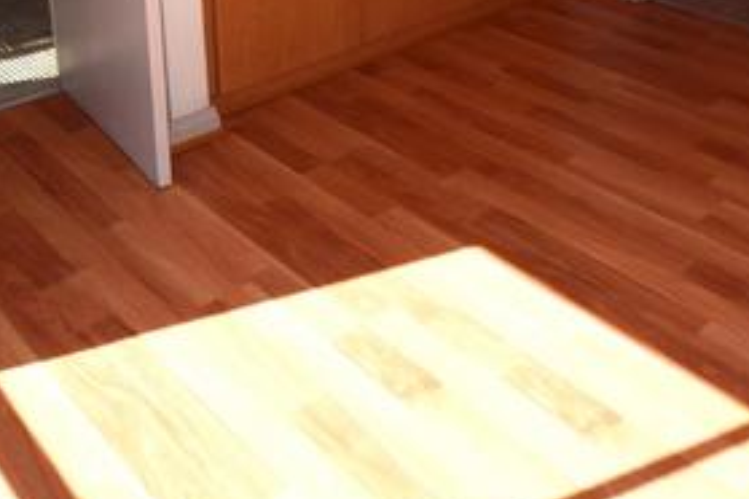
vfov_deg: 27.9
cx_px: 446
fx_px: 895
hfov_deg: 45.2
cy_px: -75
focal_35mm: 43
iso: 160
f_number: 10
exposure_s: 1/200
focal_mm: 10
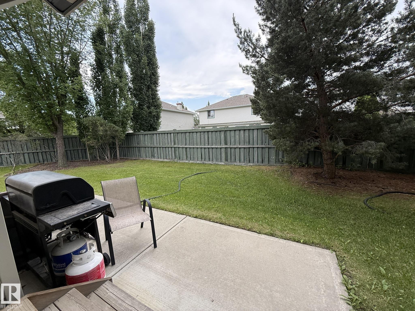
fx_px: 168
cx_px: 208
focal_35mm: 14
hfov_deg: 102.1
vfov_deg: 85.7
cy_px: 156
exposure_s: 1/99
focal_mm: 2.22
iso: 64
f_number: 2.2
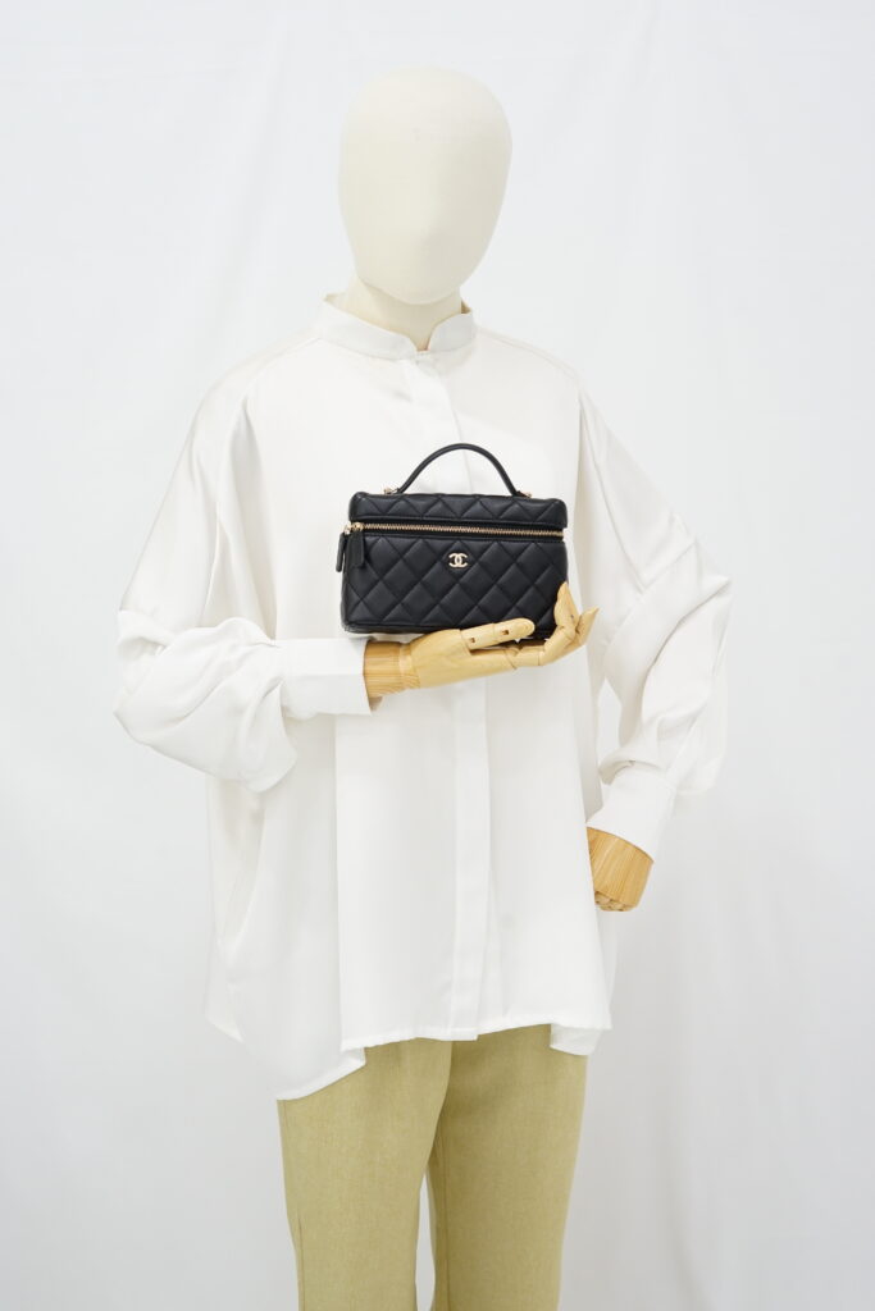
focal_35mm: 50
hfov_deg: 27.0
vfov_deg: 39.6
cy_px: 656
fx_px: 1822
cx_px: 438
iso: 640
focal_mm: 50
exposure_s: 1/10
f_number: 6.3
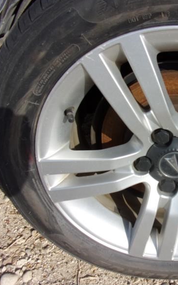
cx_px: 175
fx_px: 272
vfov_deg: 55.3
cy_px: 142
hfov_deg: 33.4
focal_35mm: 35
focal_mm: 4.3
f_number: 3.3
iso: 80
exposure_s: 1/1200
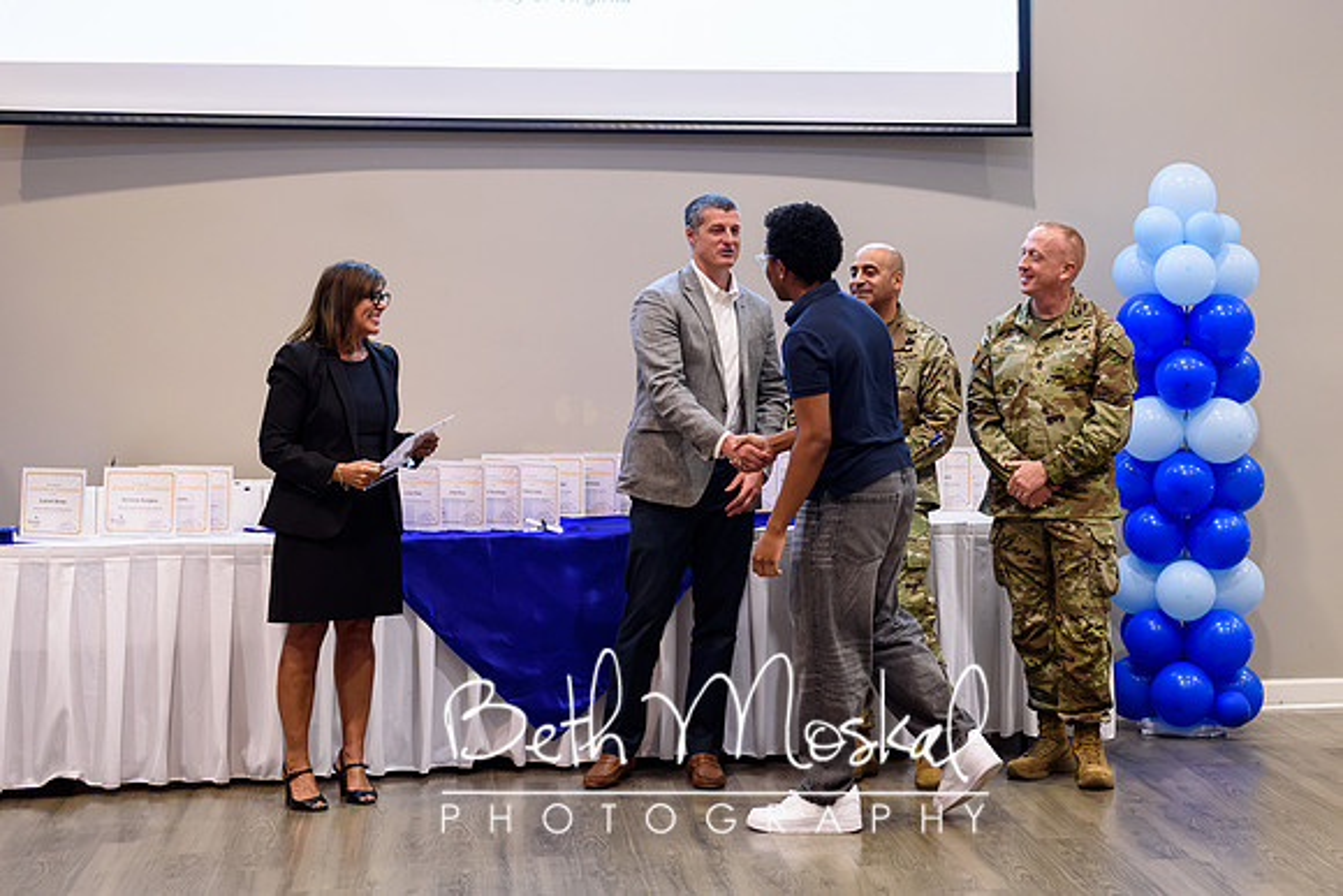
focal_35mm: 75
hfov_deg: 26.7
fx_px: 2817
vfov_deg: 18.0
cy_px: 255
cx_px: 892
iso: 1000
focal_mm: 48
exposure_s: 1/160
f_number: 2.8
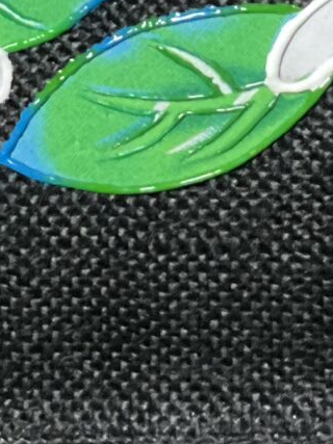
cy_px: -407
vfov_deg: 10.5
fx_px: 2233
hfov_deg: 8.5
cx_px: 230
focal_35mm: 174
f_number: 1.8
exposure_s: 1/50
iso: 250
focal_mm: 3
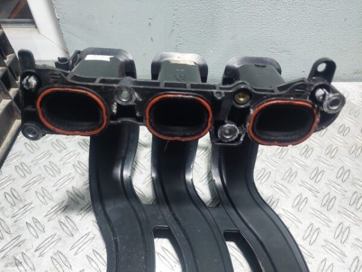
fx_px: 261
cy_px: 136
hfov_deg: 69.4
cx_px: 181
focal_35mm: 25
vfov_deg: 54.9
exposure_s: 1/100
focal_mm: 5.23
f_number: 1.8
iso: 200
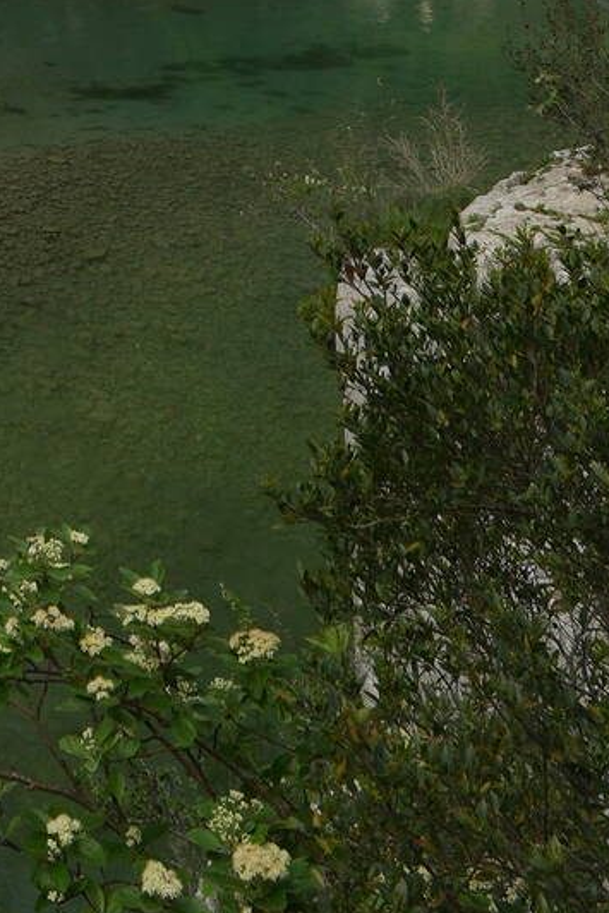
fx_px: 1952
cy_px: -693
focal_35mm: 77
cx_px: -299
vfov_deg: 19.9
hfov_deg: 16.2
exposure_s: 1/125
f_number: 10
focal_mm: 16
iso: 200
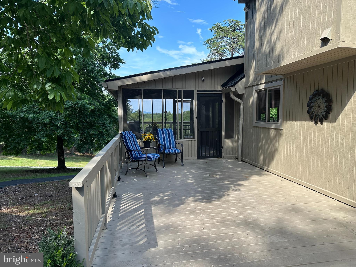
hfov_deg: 71.6
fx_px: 247
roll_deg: +1.1
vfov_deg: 56.8
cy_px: 134
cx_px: 178
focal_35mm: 24
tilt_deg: -4.6
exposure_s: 1/1183
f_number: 1.78
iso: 80
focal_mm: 6.86
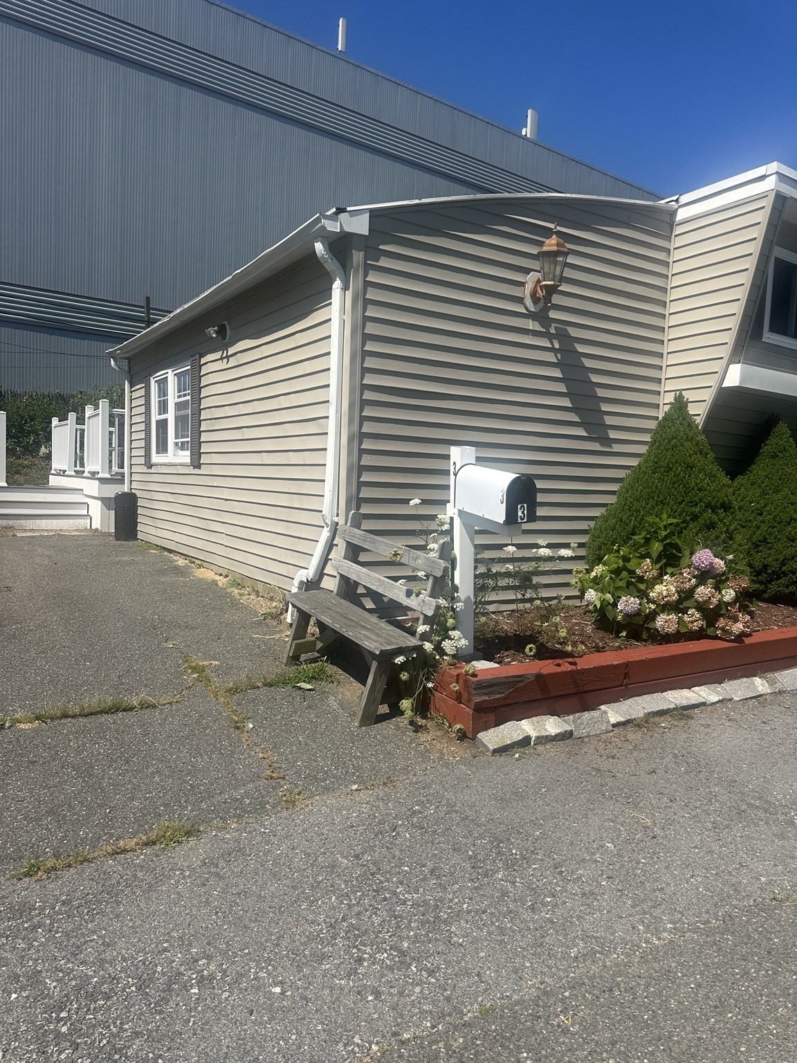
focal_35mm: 24
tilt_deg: -4.6
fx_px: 737
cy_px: 532
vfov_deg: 71.6
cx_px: 398
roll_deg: -1.6
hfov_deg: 56.8
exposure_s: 1/5848
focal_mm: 6.86
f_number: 1.78
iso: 80
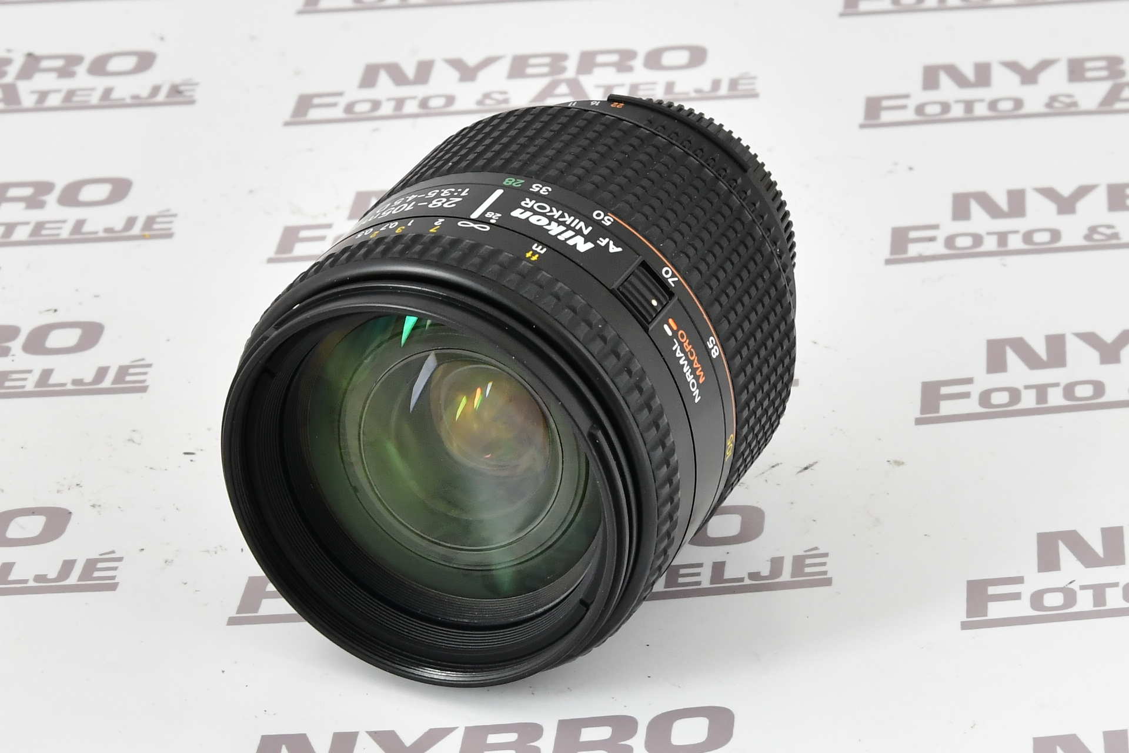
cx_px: 564
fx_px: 1819
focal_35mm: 58
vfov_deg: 23.4
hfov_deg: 34.5
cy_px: 376
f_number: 14
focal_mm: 58
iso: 1600
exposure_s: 1/125
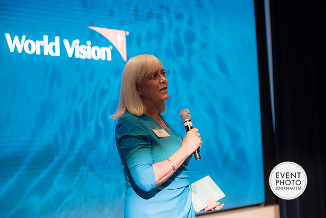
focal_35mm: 70
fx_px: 634
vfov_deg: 19.5
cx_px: 163
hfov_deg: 28.8
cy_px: 109
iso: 900
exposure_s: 1/125
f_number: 2.8
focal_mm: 70
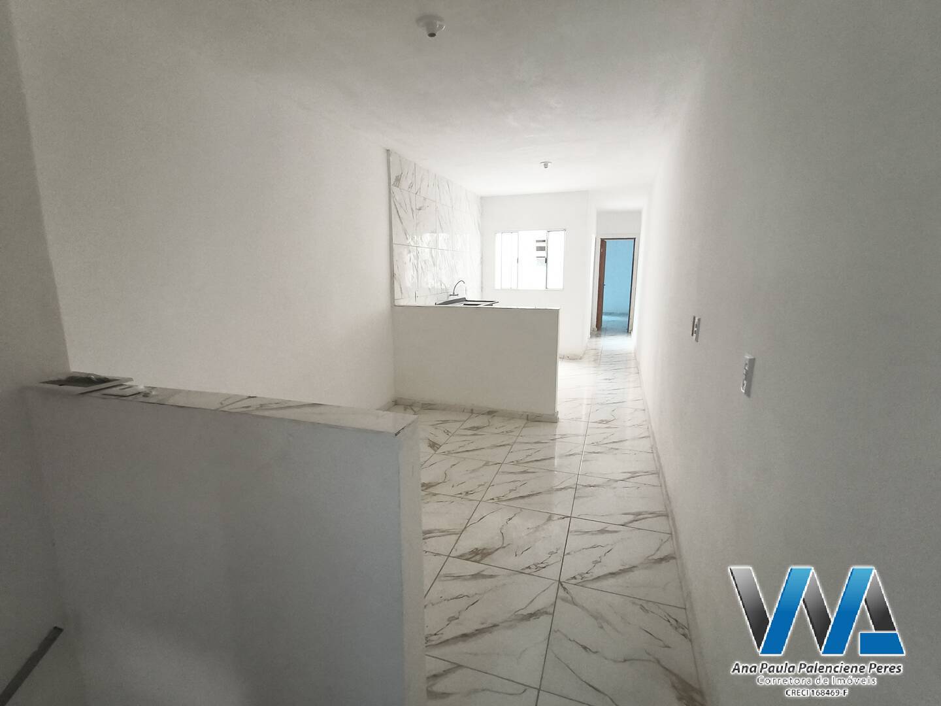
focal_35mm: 15
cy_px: 353
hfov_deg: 98.2
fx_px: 408
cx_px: 470
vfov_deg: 81.7
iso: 400
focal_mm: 1.67
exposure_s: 1/40
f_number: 2.2
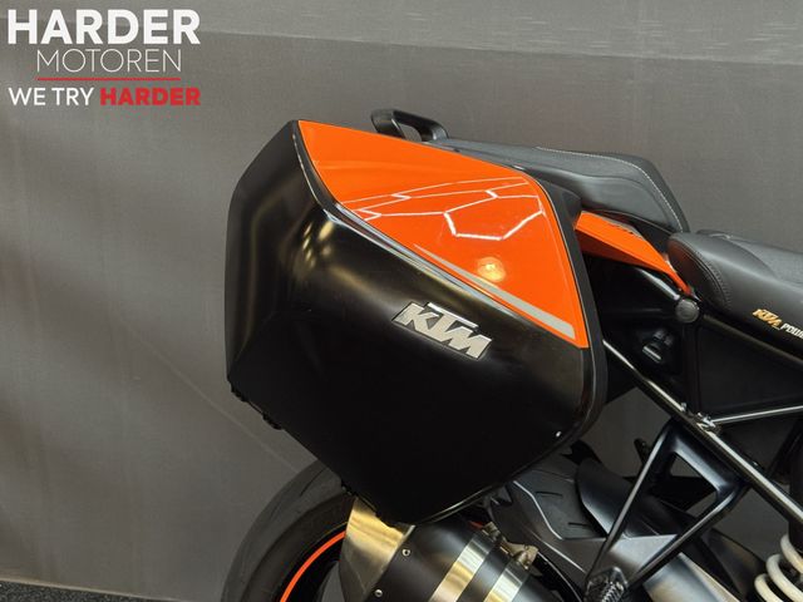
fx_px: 1113
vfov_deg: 30.3
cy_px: 301
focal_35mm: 48
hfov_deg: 39.7
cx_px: 402
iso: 100
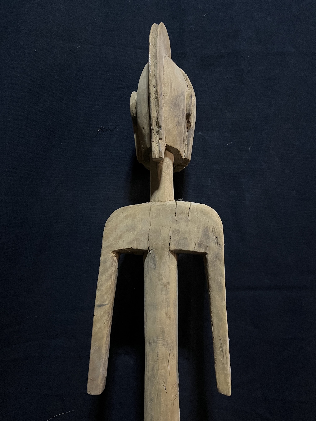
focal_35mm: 26
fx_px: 316
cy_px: 210
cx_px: 158
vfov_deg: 67.3
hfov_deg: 53.1
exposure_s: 1/35
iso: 640
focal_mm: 5.1
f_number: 1.6
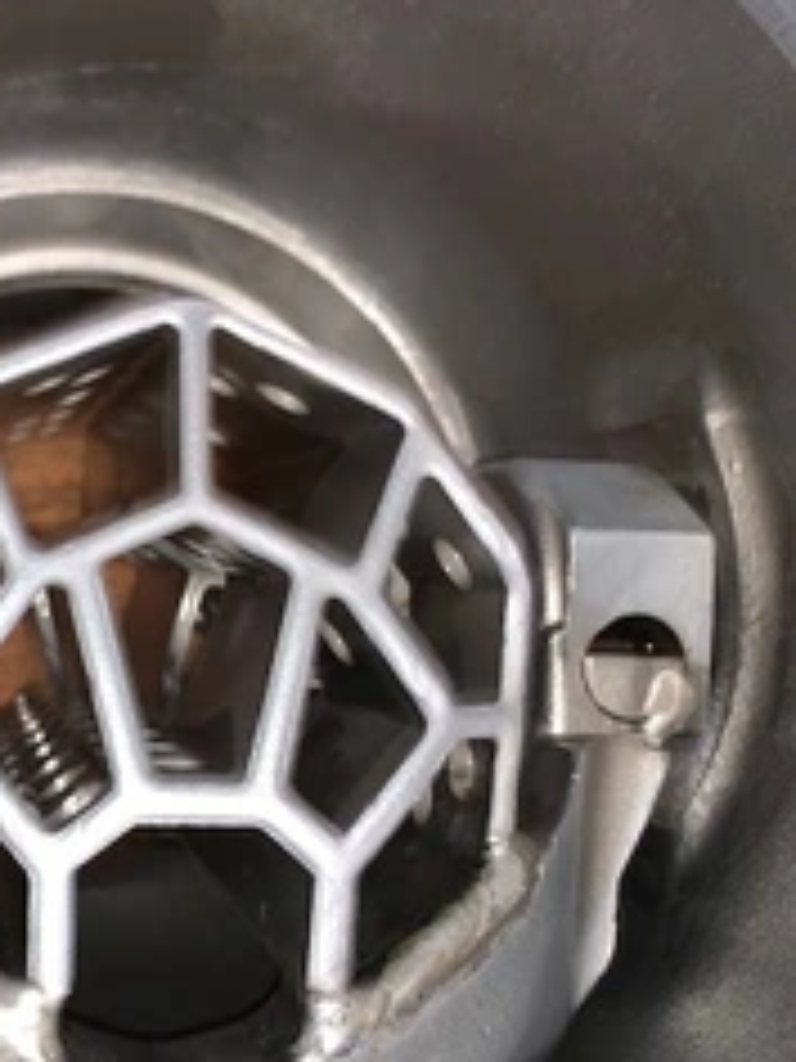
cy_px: 630
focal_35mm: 44
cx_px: 144
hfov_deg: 31.9
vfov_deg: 42.8
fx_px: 1349
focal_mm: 4.25
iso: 25
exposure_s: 1/4
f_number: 1.8
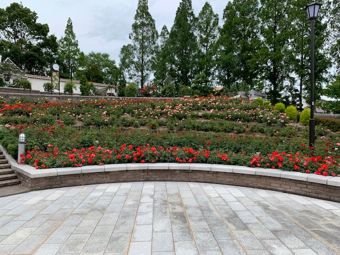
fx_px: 255
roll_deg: -0.6
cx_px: 170
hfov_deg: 67.3
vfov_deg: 53.1
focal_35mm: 26
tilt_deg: -1.8
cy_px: 128
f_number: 1.8
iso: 25
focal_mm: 4.25
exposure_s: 1/1124
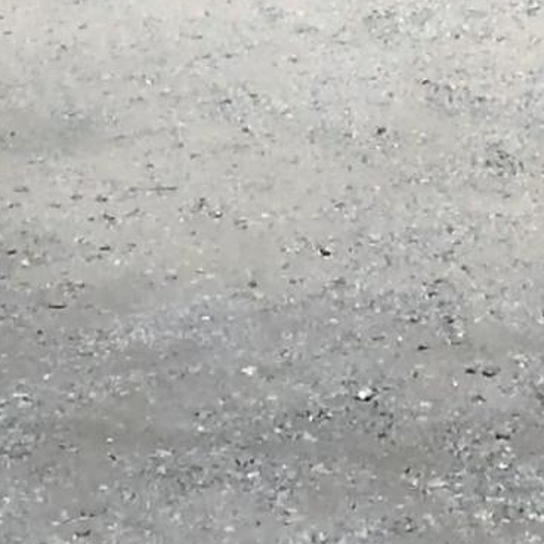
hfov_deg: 8.1
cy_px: -387
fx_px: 3716
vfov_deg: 8.1
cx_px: 989
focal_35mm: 209
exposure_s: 1/2825
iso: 32
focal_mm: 4.15
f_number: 2.2
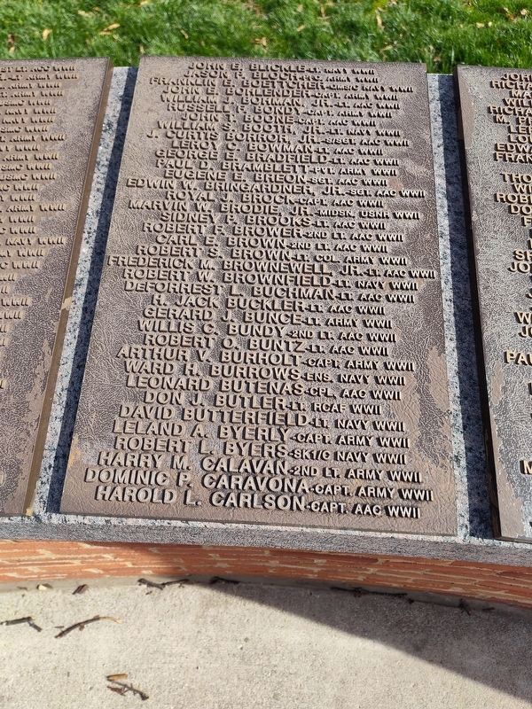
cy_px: 354
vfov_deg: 73.9
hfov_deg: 58.9
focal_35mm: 23
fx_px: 471
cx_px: 266
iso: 100
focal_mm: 5.56
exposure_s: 1/753
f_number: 1.8
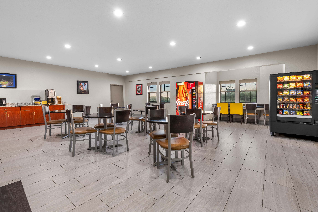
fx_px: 137
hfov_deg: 98.4
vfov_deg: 75.4
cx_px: 156
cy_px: 103
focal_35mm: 16
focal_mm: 14.5
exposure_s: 2.5
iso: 100
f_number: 8
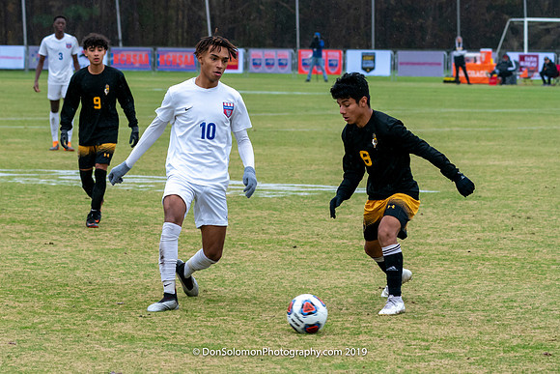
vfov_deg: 7.4
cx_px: 181
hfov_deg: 11.1
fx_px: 2886
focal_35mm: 186
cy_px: 214
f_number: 5.6
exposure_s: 1/800
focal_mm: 112
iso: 2500
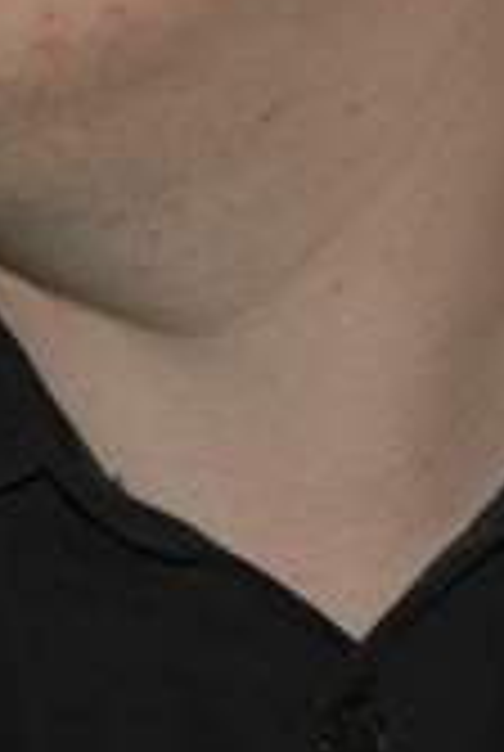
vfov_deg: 4.4
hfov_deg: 3.0
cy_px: -230
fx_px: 9732
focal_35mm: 465
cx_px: 90
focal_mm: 65
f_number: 4.5
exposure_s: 1/60
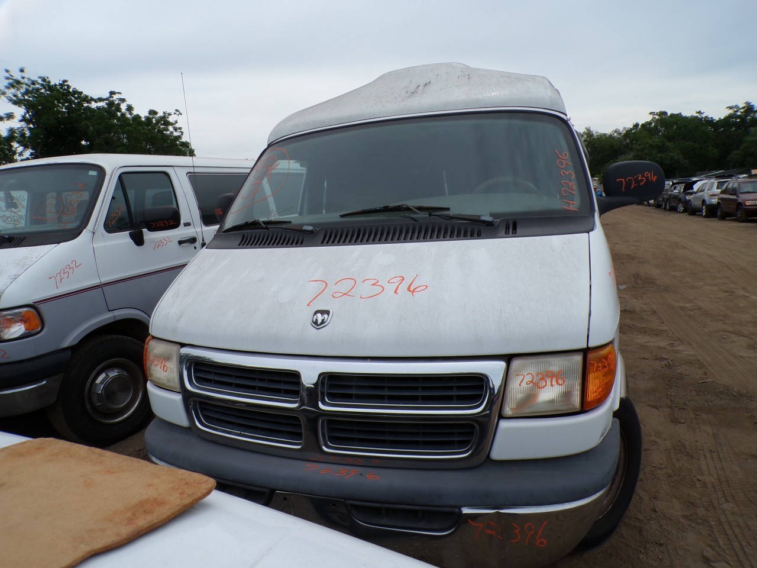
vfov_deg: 56.8
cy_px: 284
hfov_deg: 71.6
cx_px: 378
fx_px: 525
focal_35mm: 24
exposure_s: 1/850
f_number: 4.4
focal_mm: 4.3
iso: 100
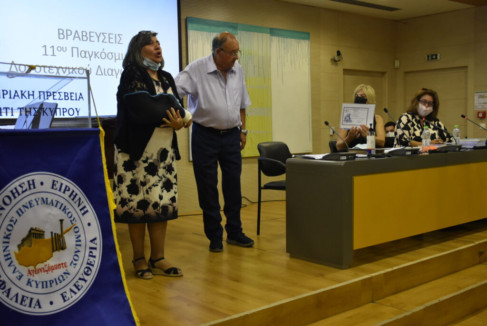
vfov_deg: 33.1
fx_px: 548
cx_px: 244
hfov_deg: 47.9
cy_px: 163
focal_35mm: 40
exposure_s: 1/125
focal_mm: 27
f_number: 5.6
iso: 1600
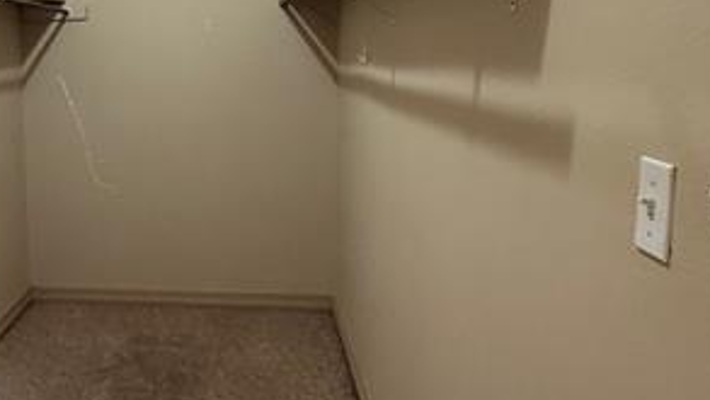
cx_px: 85
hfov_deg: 46.1
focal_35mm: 40
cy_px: 143
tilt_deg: -6.6
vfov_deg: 29.6
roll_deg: +0.2
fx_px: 753
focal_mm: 2.22
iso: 320
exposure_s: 1/60
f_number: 2.2
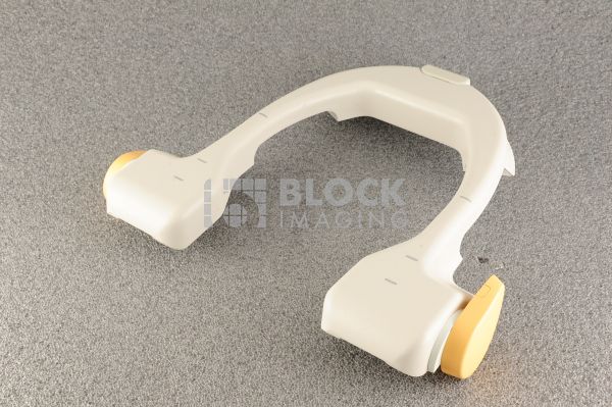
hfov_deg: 39.6
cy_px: 204
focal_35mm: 50
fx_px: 849
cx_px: 306
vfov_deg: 26.9
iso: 1600
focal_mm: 50
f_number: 11
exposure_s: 1/160
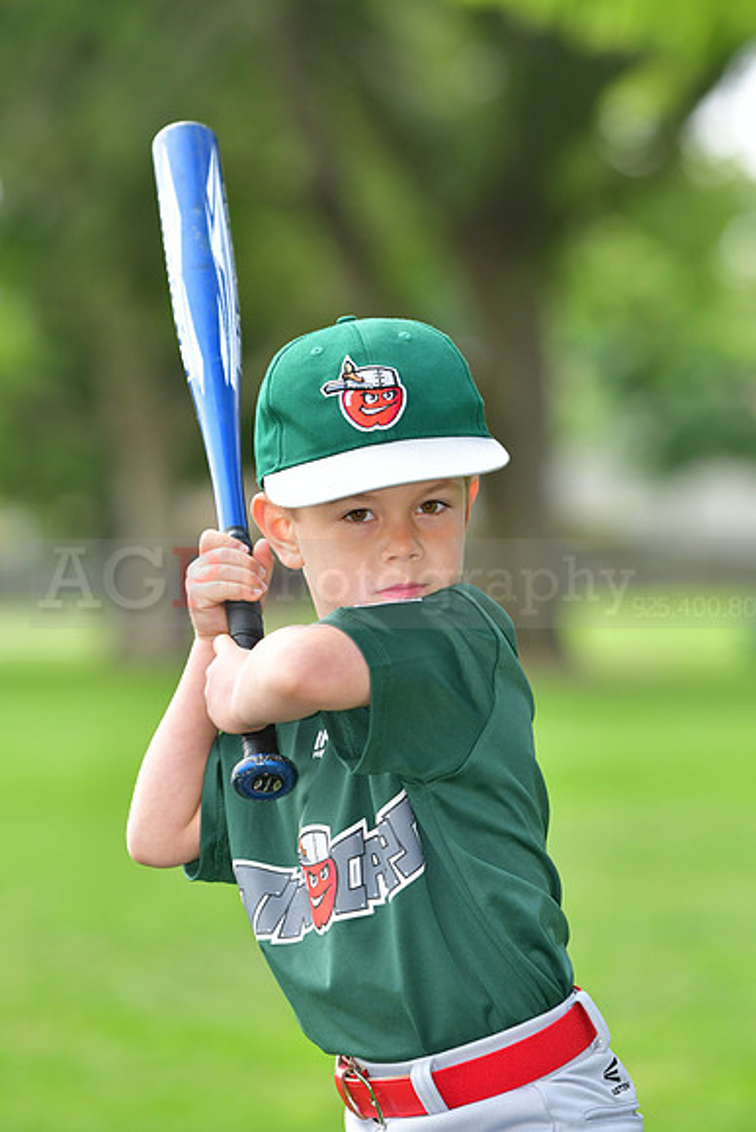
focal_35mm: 218
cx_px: 378
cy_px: 566
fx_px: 6847
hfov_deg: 6.3
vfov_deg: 9.5
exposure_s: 1/2000
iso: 500
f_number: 4
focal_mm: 145
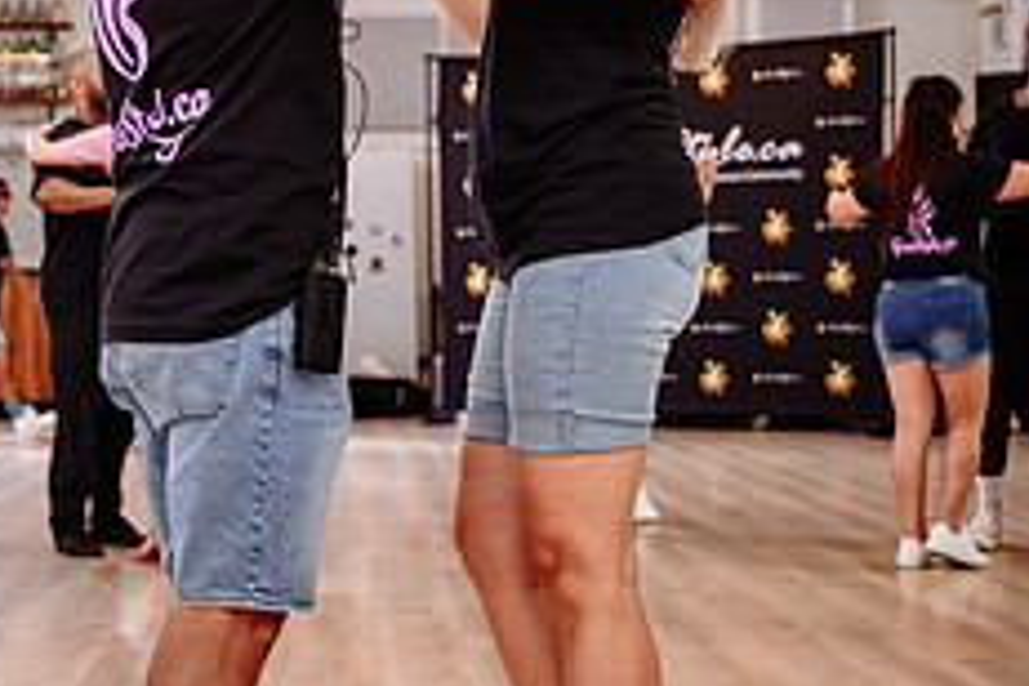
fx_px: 2058
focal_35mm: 72
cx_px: 405
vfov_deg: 18.9
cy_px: 310
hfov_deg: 28.0
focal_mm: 28
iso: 1000
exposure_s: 1/250
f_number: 2.8
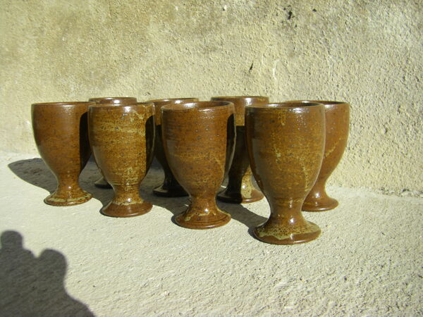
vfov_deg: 37.7
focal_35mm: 38
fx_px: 464
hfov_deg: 49.0
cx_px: 212
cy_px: 158
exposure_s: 1/200
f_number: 7
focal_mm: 6.3
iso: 64
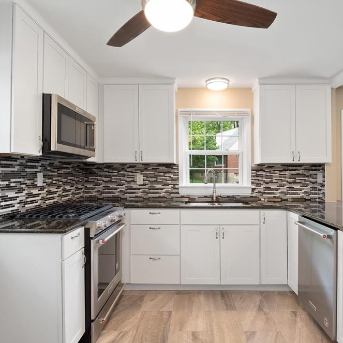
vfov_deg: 72.1
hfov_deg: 71.6
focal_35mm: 21
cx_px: 200
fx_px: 235
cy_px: 173
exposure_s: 1/5
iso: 400
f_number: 8
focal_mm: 8
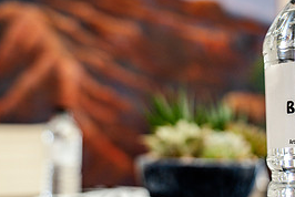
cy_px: 96
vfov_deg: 18.5
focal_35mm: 74
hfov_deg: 26.7
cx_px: 243
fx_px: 607
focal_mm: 34
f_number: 4
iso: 500
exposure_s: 1/100
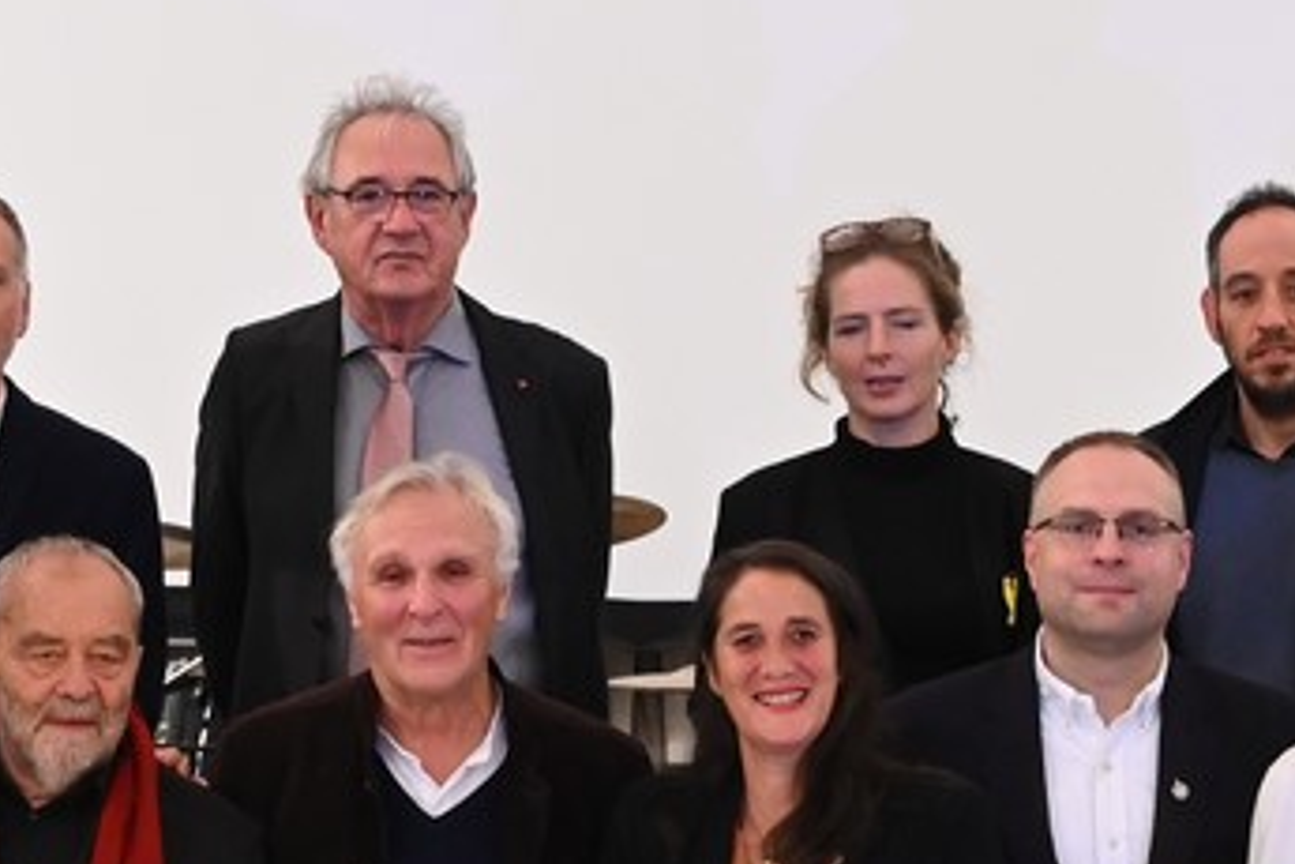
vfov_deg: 9.9
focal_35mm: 139
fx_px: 5000
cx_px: 522
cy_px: 633
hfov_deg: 14.7
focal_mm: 30
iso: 3200
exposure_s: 1/50
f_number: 4
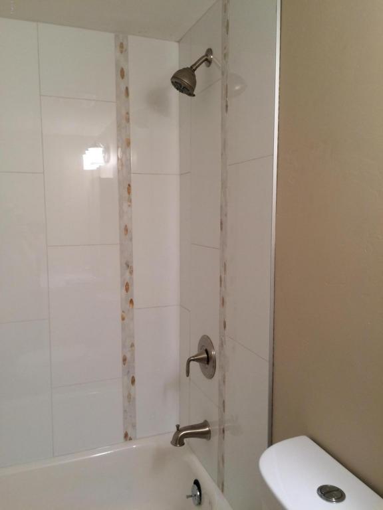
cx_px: 192
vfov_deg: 61.7
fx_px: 428
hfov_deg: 48.2
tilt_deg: -6.4
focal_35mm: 29
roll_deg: +1.7
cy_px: 255
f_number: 2.2
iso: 64
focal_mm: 4.15
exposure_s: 1/30
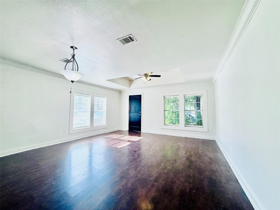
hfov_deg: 102.1
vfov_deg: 85.7
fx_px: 113
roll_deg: -0.7
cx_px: 140
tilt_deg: +3.9
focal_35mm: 14
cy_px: 105
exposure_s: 1/207
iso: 64
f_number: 2.2
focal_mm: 2.22
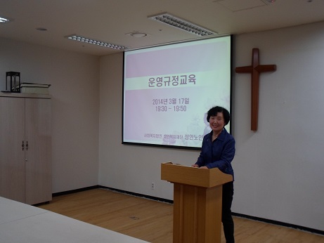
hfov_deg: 51.3
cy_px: 122
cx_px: 162
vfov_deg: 39.7
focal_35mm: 36
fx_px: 337
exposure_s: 1/45
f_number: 3
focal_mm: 6.5
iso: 160
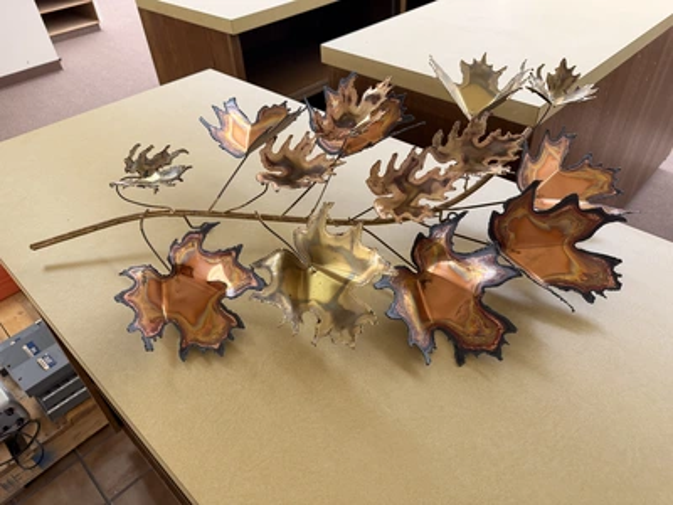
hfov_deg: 71.6
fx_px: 467
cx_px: 336
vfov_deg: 56.8
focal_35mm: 24
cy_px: 252
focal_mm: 6.76
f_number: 1.78
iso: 160
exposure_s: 1/60
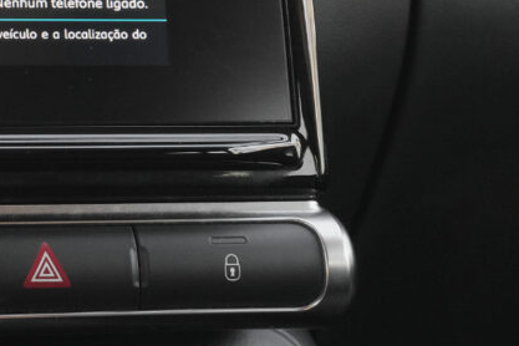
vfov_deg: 16.5
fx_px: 1168
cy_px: 2
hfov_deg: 22.9
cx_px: -116
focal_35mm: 81
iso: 2000
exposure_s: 1/80
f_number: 9
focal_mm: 22.1
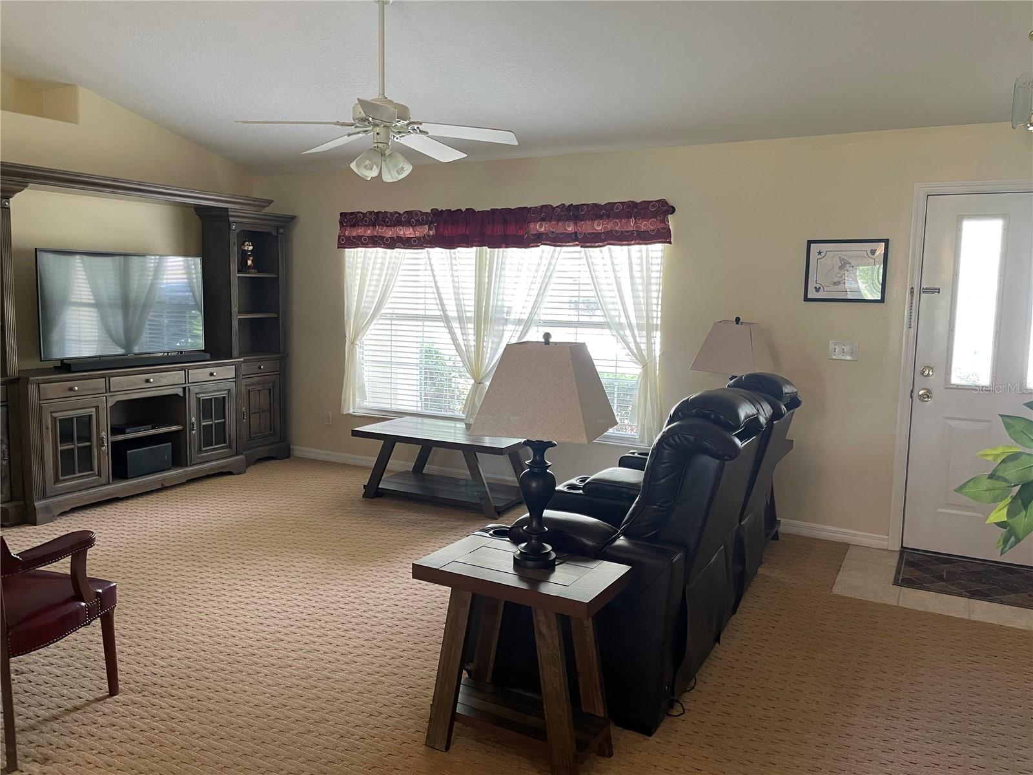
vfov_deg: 53.1
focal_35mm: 26
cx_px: 516
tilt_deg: -7.0
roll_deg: -0.5
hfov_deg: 67.3
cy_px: 388
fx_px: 776
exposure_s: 1/60
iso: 200
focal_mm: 4.2
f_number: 1.6
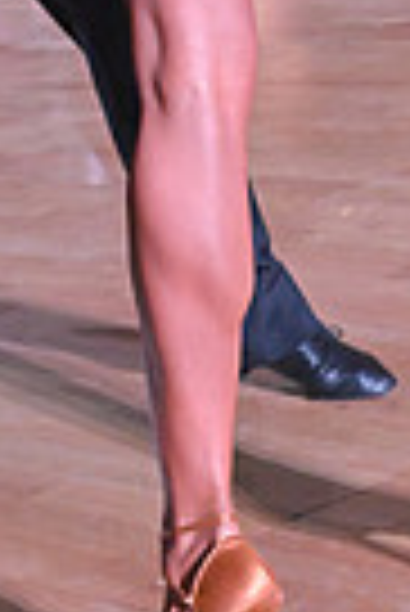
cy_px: -306
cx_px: -223
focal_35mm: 162
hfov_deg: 8.3
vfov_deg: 12.1
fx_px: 2760
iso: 6400
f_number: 5
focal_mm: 38
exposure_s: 1/400
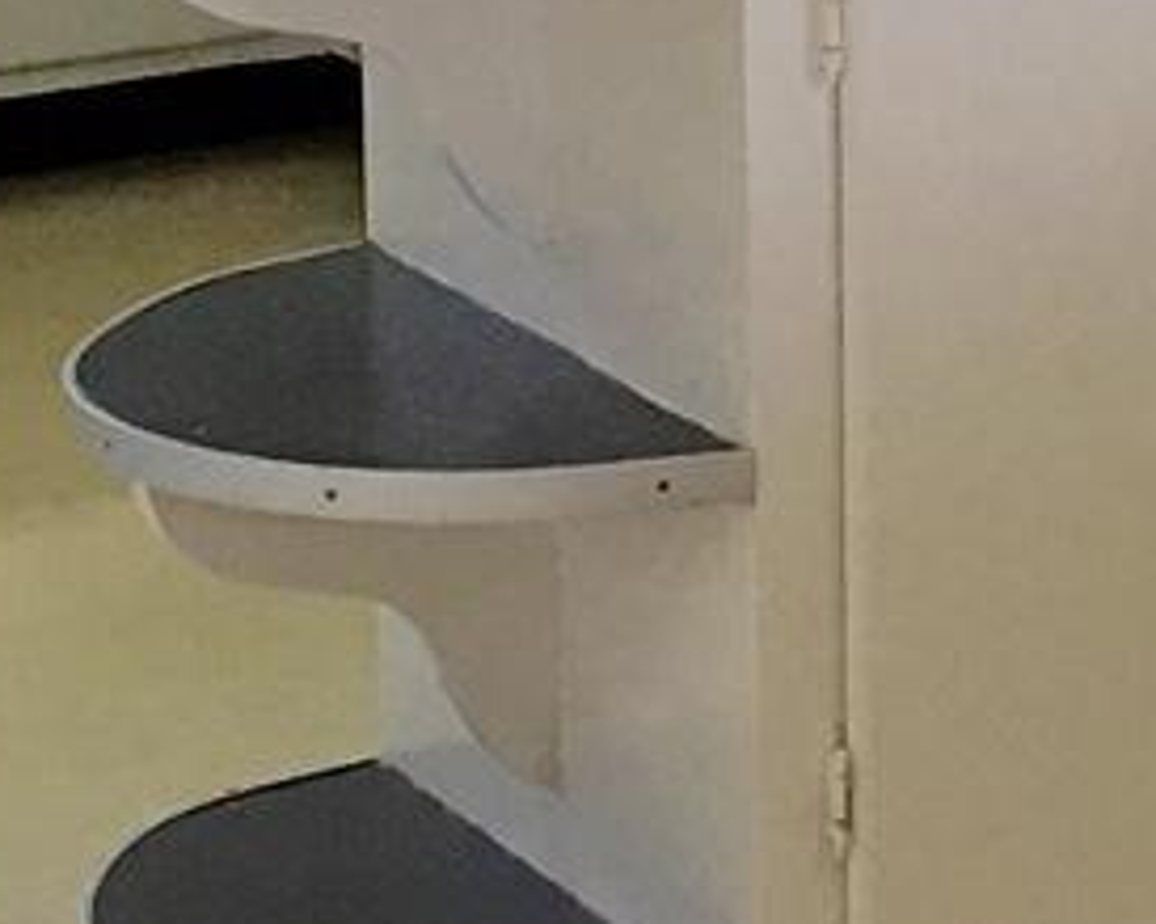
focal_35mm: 208
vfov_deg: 7.2
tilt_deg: -7.0
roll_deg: -0.2
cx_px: 1764
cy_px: -751
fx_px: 7114
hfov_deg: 9.0
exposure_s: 1/15
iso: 32
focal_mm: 4.15
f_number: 2.2
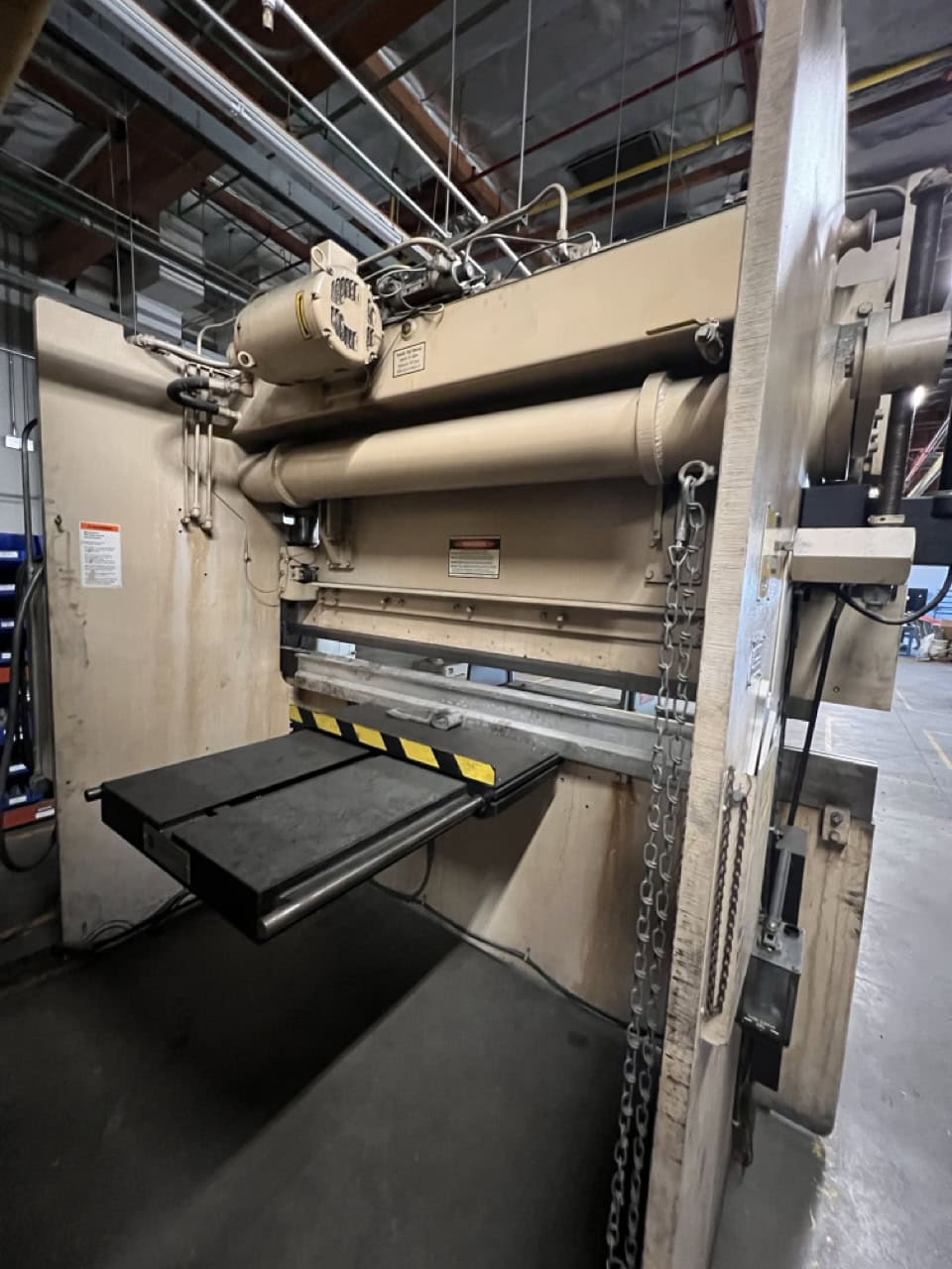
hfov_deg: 89.9
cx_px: 476
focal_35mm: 13
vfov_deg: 106.2
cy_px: 634
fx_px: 477
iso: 1250
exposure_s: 1/40
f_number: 1.8
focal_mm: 1.6
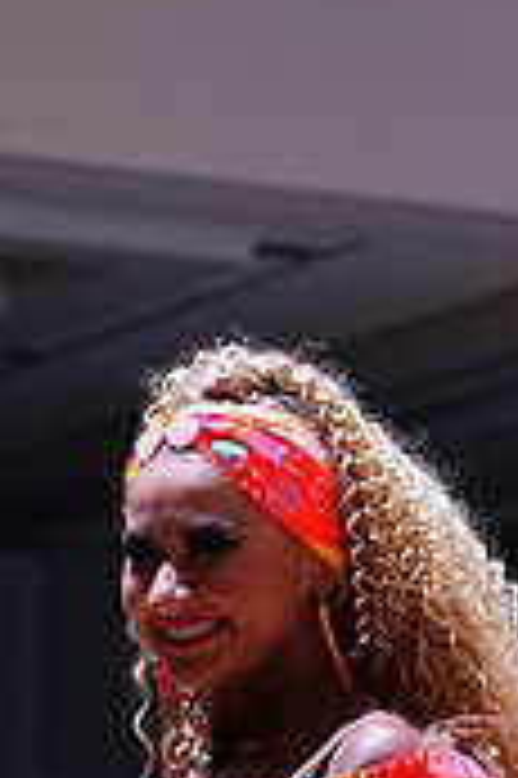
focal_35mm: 235
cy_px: 1205
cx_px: 363
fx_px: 5082
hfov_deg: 5.8
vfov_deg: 8.5
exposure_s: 1/500
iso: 2500
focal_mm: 70
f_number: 4
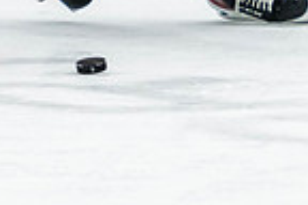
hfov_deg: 1.9
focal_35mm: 1094
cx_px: 122
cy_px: -95
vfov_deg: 1.3
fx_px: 9359
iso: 2000
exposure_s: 1/640
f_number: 2.8
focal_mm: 155
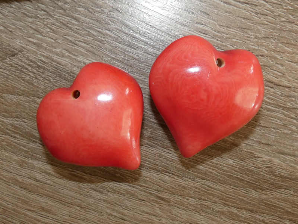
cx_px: 149
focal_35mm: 21
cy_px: 112
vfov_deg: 63.4
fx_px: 181
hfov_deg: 79.0
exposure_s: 1/60
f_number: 2.8
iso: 160
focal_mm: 3.7
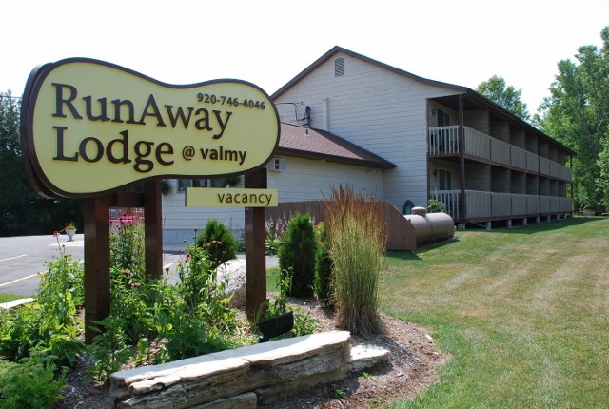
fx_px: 560
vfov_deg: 40.2
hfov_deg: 57.1
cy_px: 204
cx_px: 304
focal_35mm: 33
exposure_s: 1/160
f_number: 10
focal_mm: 22
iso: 200
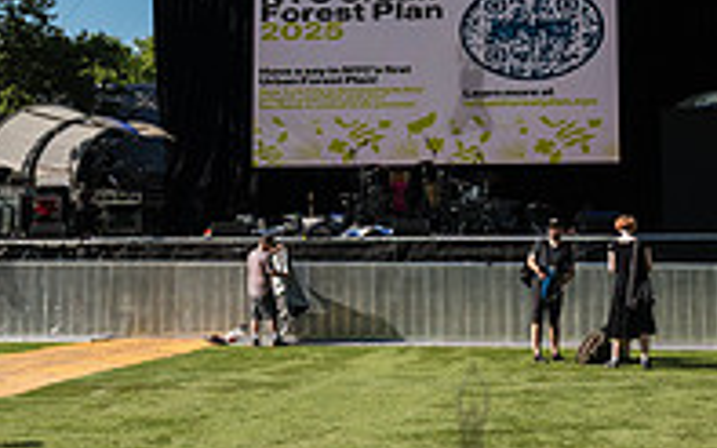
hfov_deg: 28.4
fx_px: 1407
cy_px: 71
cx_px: 470
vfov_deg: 17.9
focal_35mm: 72
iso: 160
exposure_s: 1/1250
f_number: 4
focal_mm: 24
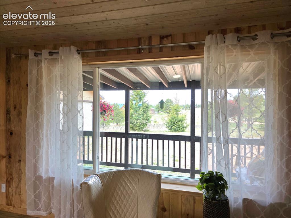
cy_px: 109
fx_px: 193
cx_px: 146
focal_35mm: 23
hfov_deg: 74.0
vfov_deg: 58.8
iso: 16
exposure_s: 1/120
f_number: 1.7
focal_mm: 6.3
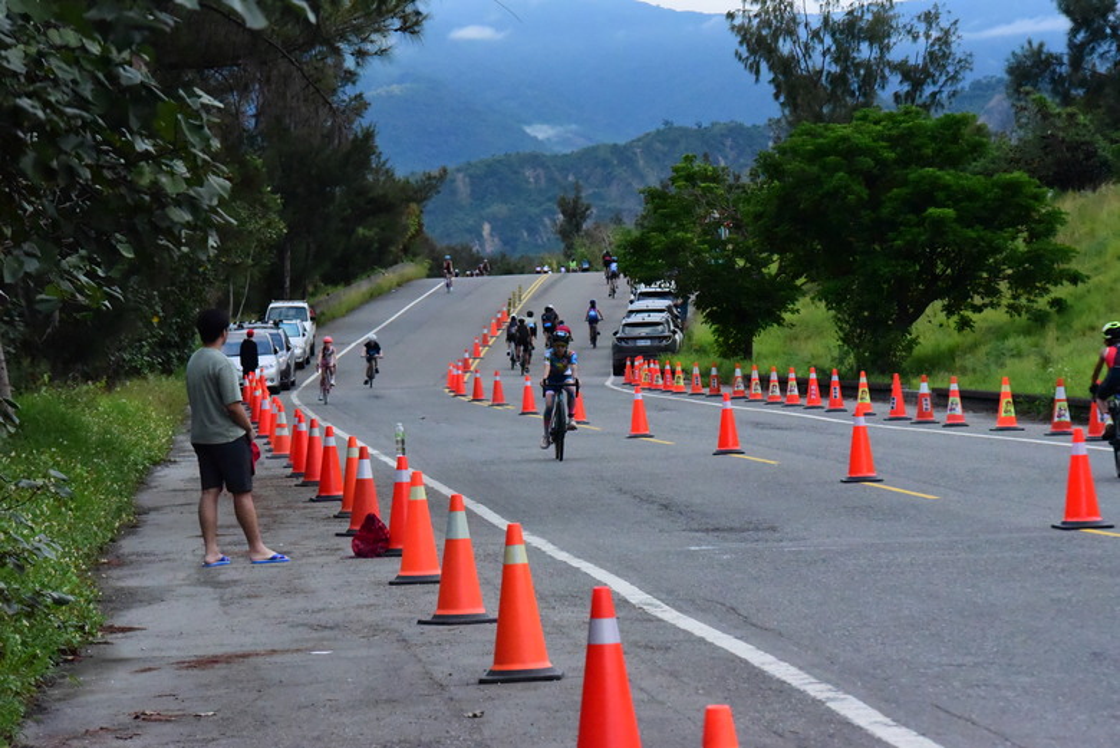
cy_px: 374
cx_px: 560
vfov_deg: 9.5
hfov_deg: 14.1
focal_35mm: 145
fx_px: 4513
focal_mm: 145
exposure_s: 1/4000
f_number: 11
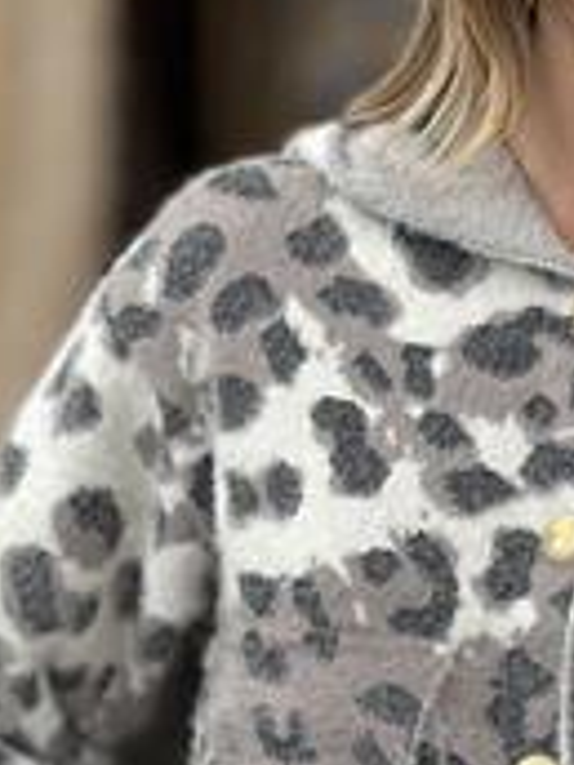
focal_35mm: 185
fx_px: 4090
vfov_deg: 10.6
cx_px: 578
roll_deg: -1.0
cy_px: 798
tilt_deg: -9.8
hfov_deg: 8.0
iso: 32
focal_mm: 9
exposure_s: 1/121
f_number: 2.8
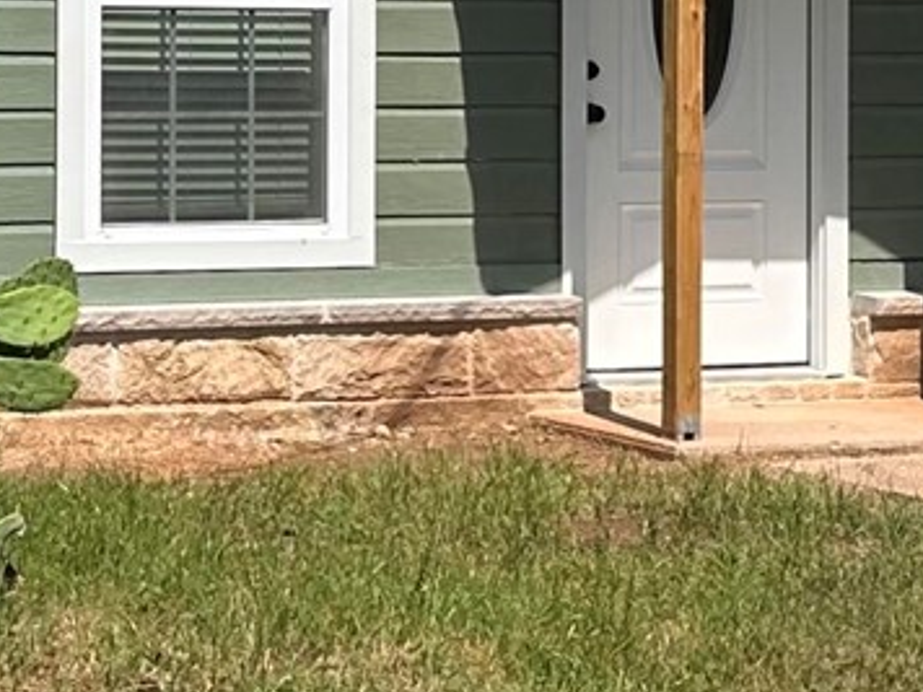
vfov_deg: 10.6
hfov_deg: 14.3
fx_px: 3680
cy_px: -96
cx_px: 254
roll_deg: -1.3
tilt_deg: +0.1
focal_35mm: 138
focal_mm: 6.86
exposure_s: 1/4348
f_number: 1.78
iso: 80
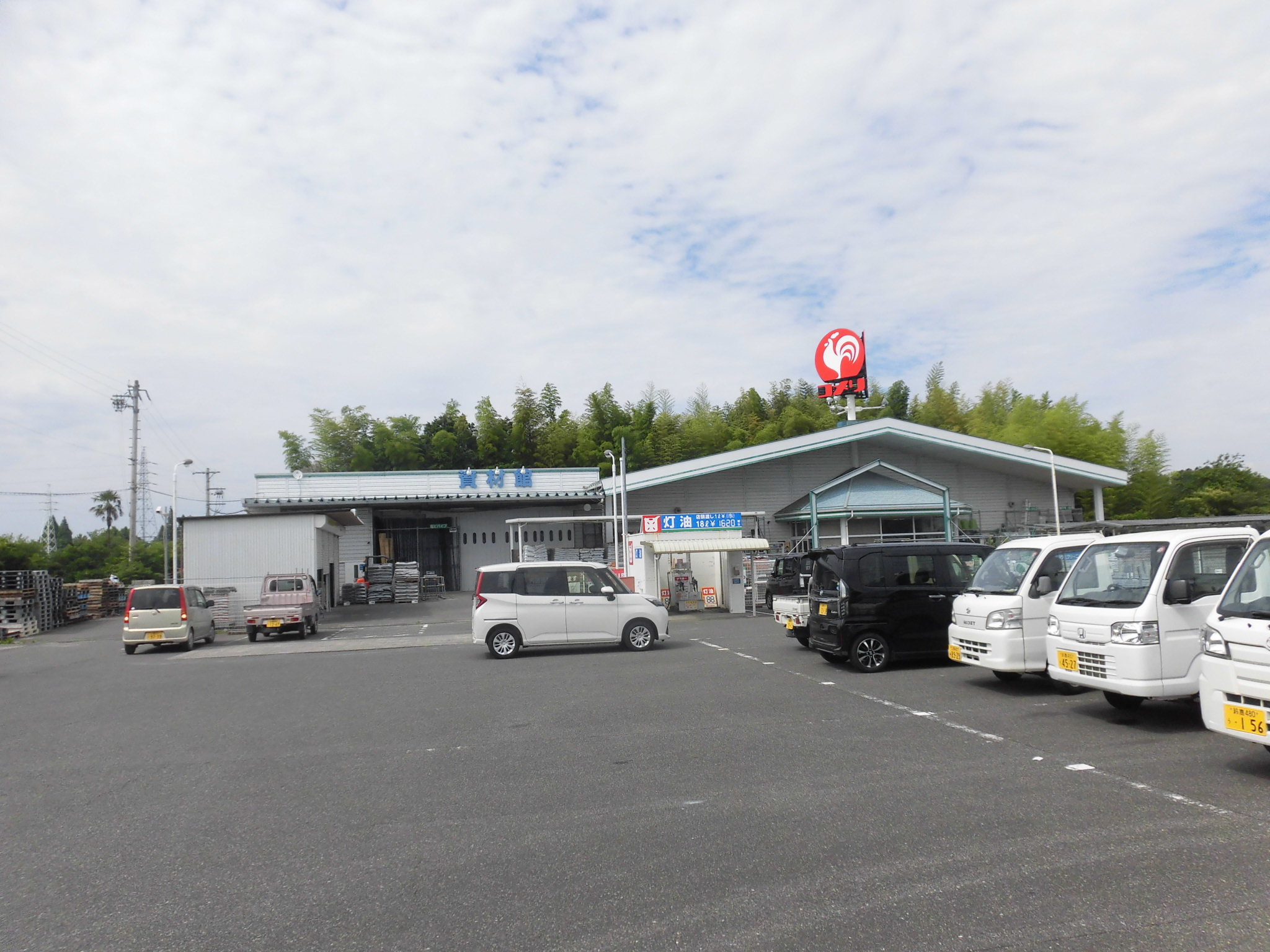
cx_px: 635
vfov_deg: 56.8
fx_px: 881
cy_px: 476
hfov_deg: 71.6
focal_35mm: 24
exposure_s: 1/320
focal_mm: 4.3
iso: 100
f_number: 7.8
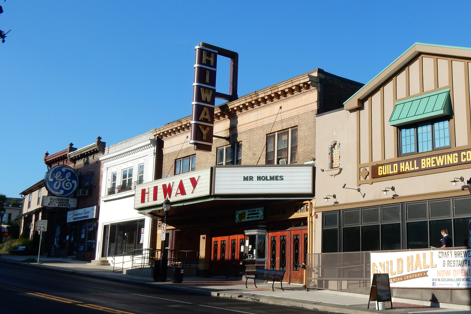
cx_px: 346
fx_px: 602
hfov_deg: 41.6
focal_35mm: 46
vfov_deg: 29.2
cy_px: 138
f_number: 4
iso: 125
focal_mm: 5.4
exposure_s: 1/1250
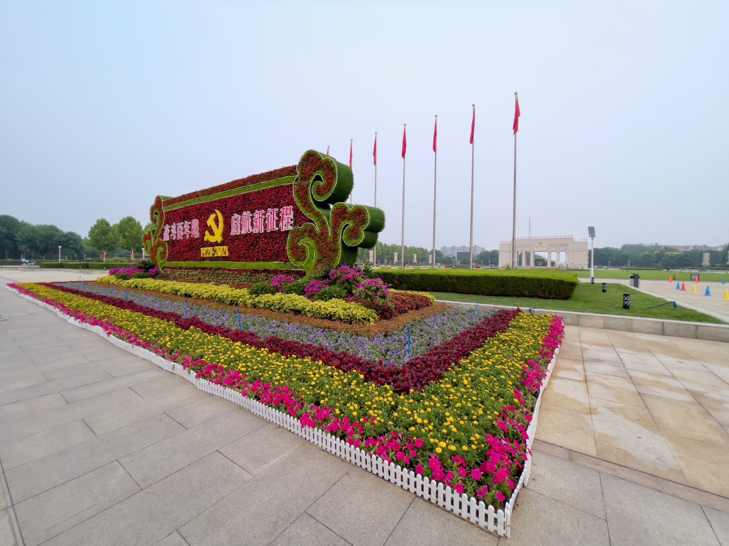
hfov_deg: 106.2
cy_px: 273
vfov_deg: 89.9
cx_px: 364
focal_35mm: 13
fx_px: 274
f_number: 2.4
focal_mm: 1.54
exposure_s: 1/122
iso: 25
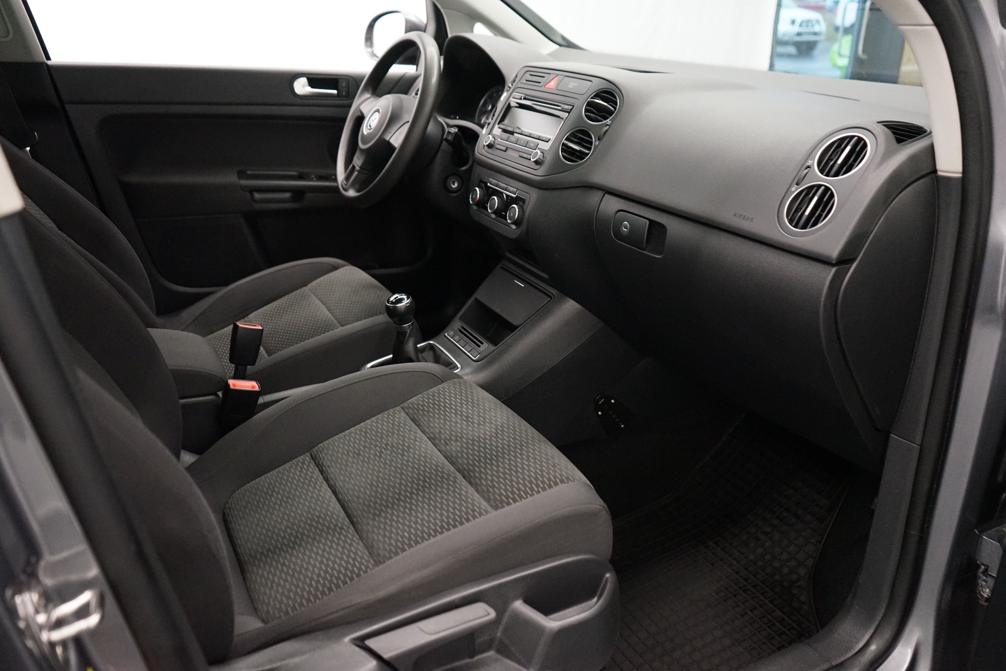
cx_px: 503
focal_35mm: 28
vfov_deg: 46.4
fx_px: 782
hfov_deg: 65.5
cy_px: 336
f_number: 3.5
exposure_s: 1/160
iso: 5000
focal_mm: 28
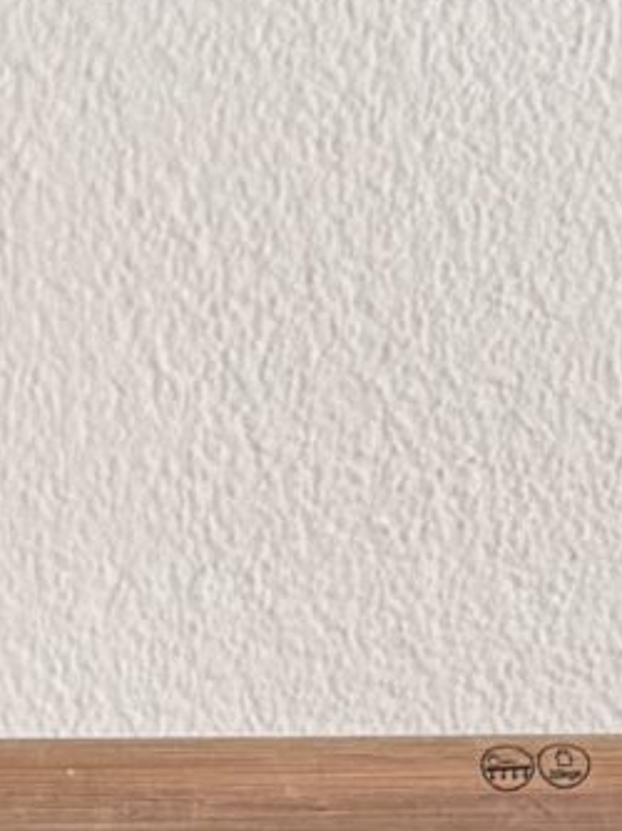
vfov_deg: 9.8
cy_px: 1794
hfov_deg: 7.8
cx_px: -483
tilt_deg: -2.4
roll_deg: -0.3
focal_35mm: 184
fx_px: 4414
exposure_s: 1/60
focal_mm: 6.76
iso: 320
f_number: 1.78
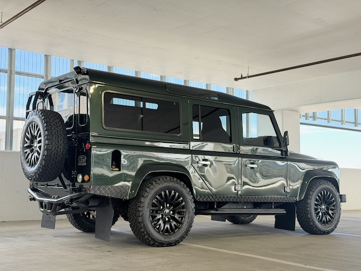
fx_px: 501
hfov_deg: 39.7
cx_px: 180
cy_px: 136
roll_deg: -0.3
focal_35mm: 48
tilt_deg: +5.3
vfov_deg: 30.3
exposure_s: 1/174
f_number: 1.78
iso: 64
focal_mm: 6.76
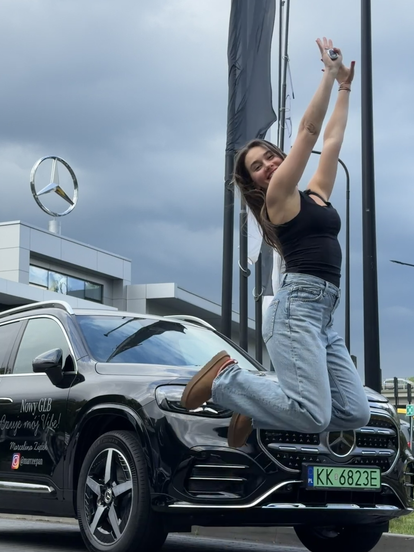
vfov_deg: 31.2
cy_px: 283
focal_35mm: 62
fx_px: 989
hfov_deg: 23.6
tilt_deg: +9.1
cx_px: 167
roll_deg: -0.4
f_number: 1.78
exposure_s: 1/828
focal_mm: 6.76
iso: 64
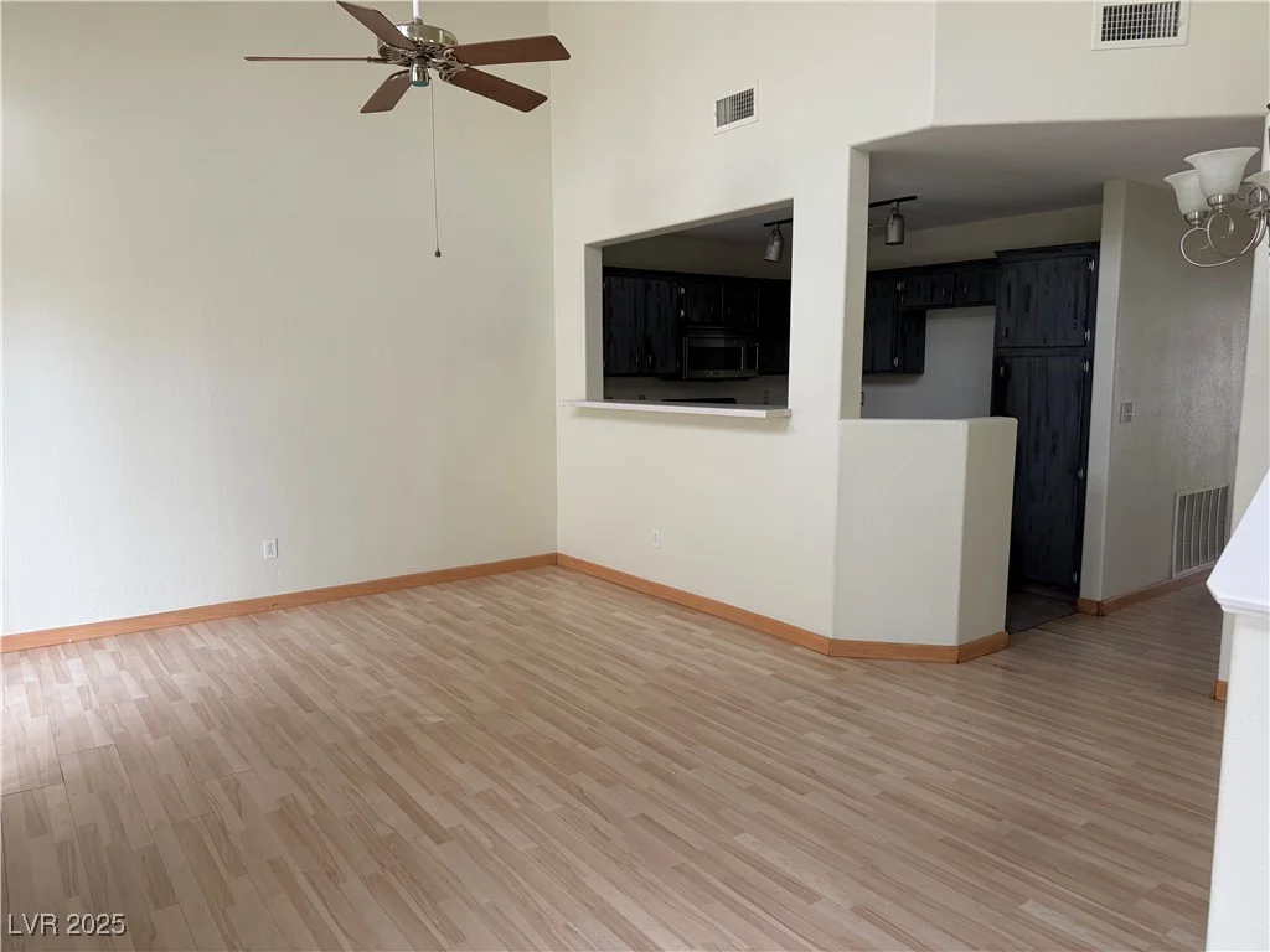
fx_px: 881
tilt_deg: -5.8
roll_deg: +0.9
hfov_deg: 71.6
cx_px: 635
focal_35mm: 24
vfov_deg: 56.8
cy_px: 476
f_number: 1.78
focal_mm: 6.76
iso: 200
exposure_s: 1/108
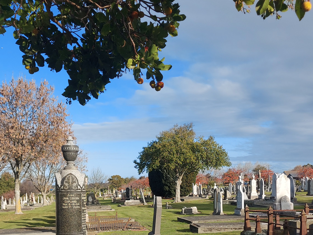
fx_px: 443
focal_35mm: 49
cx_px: 154
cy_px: 192
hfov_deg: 38.9
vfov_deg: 29.0
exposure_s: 1/823
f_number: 1.8
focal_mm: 5.23
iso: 32
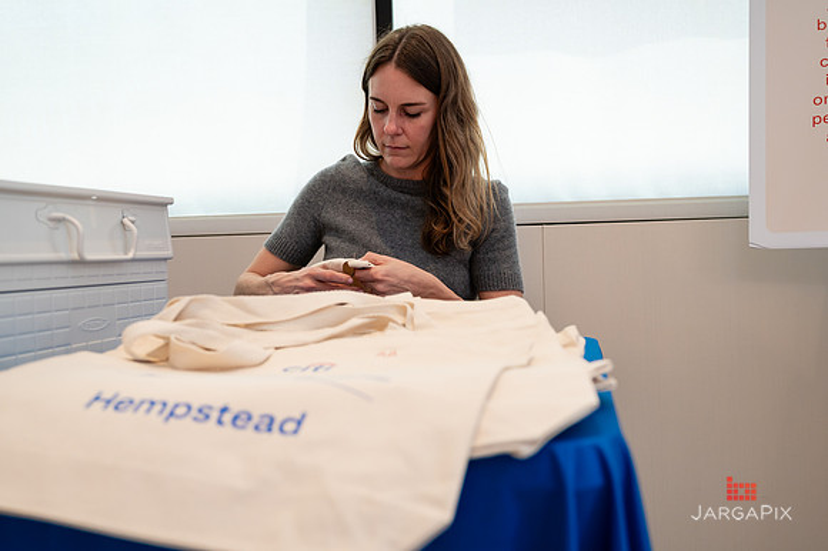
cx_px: 414
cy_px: 281
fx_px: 800
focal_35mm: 35
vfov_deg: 38.0
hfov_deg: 54.7
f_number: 3.5
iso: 500
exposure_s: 1/200
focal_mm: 33
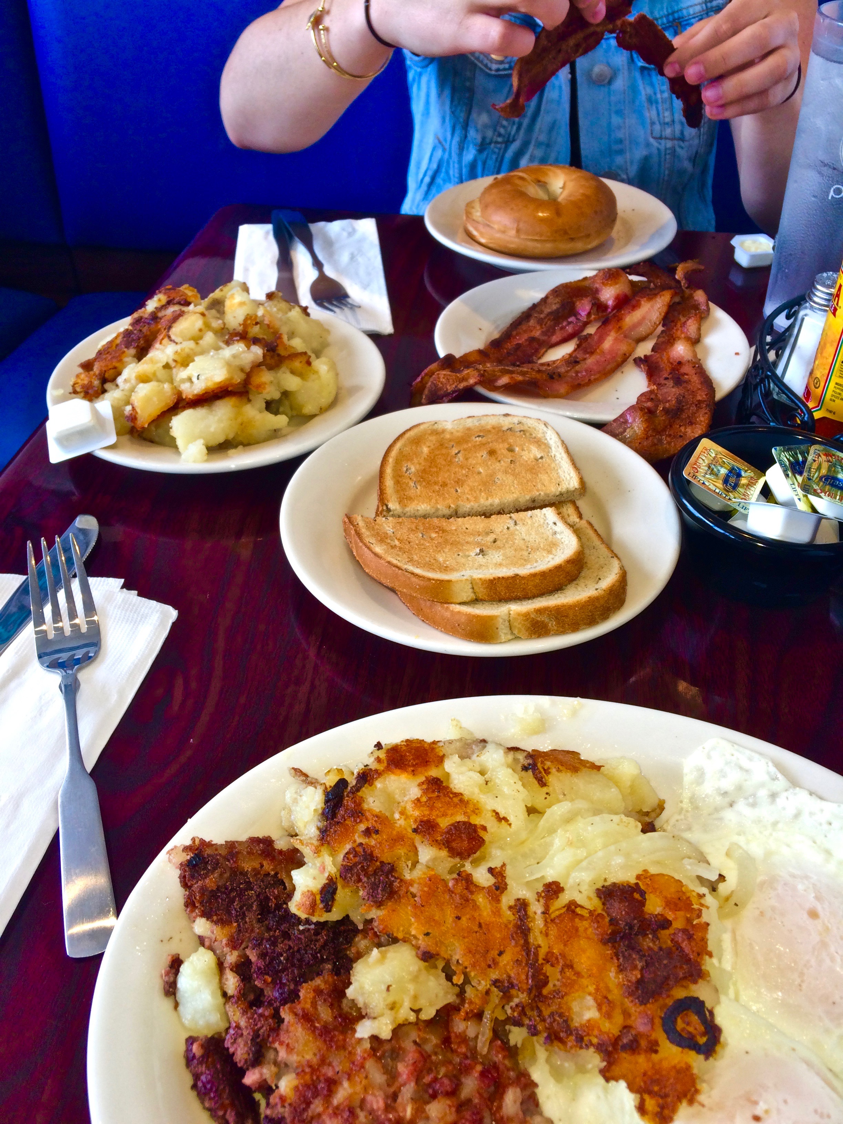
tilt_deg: -40.8
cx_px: 422
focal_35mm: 29
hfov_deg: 48.2
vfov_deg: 61.7
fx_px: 942
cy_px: 562
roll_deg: -1.1
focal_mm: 4.15
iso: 40
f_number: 2.2
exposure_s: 1/120
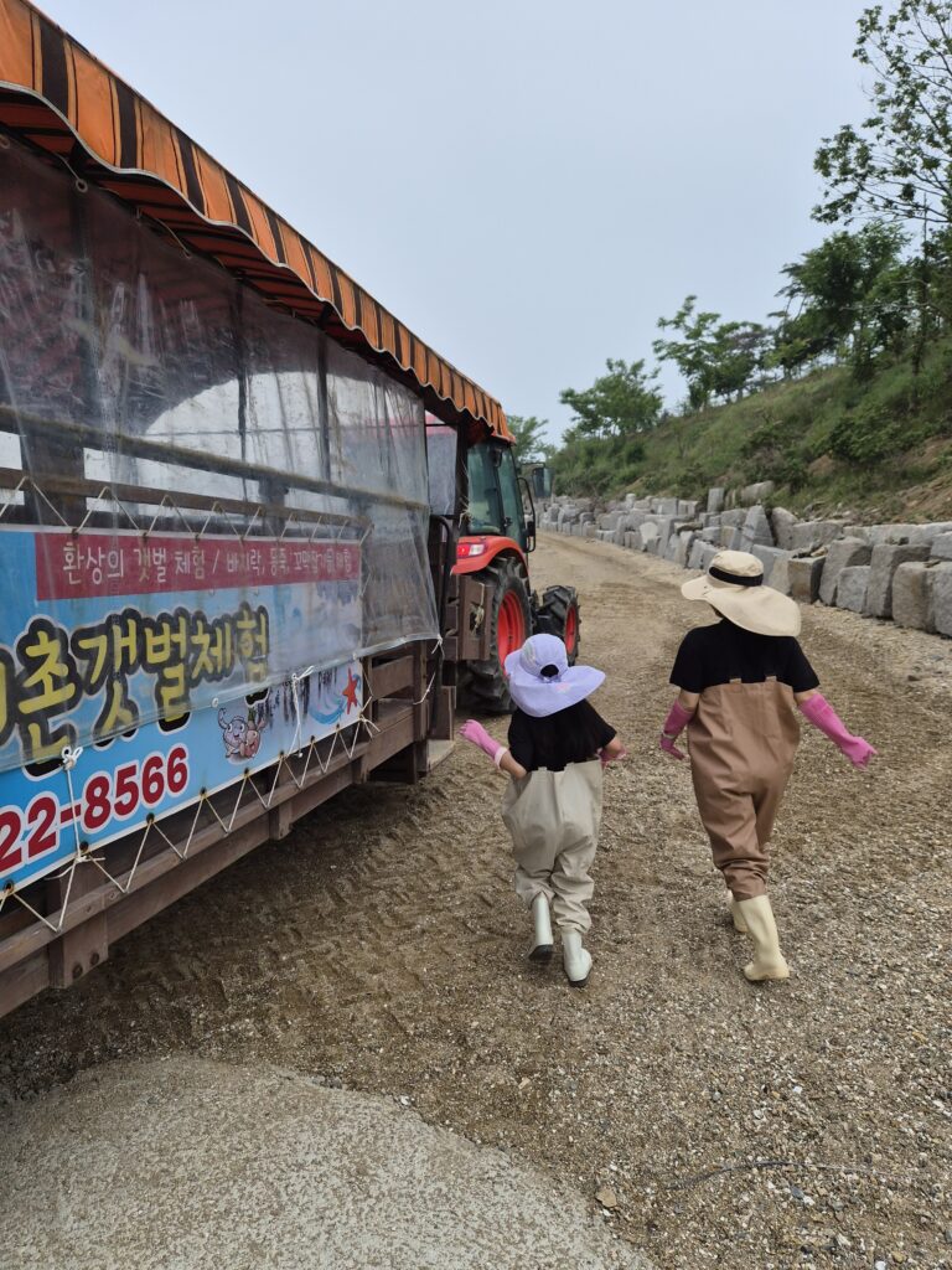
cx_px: 476
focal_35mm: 23
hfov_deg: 58.9
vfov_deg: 73.9
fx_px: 843
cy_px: 635
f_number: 1.8
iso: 80
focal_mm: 5.4
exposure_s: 1/4288
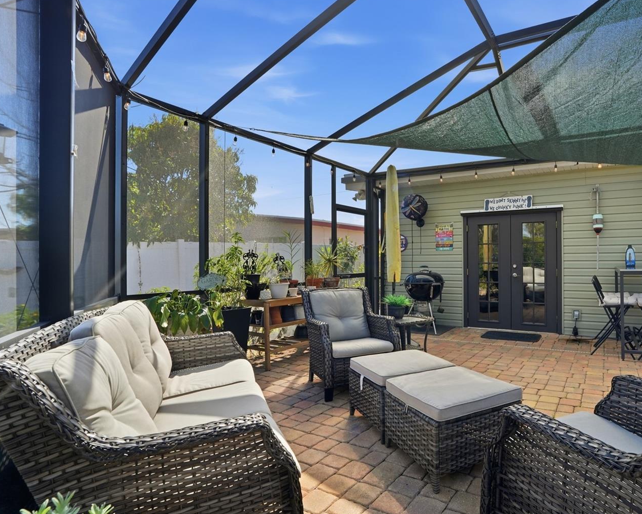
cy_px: 264
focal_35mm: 19
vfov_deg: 70.8
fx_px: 361
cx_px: 401
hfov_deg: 81.7
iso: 400
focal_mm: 16
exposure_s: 1/1250
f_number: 9
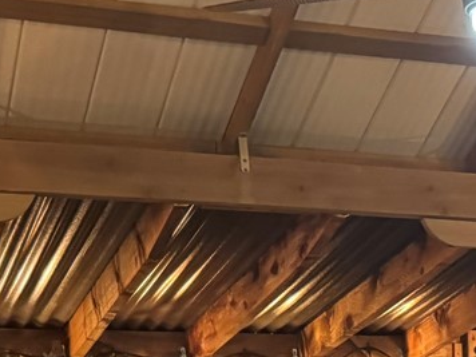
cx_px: 590
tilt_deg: -9.8
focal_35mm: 108
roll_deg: +1.5
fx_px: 1485
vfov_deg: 12.3
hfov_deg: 17.3
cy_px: 689
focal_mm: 6.76
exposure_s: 1/30
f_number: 1.78
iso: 800
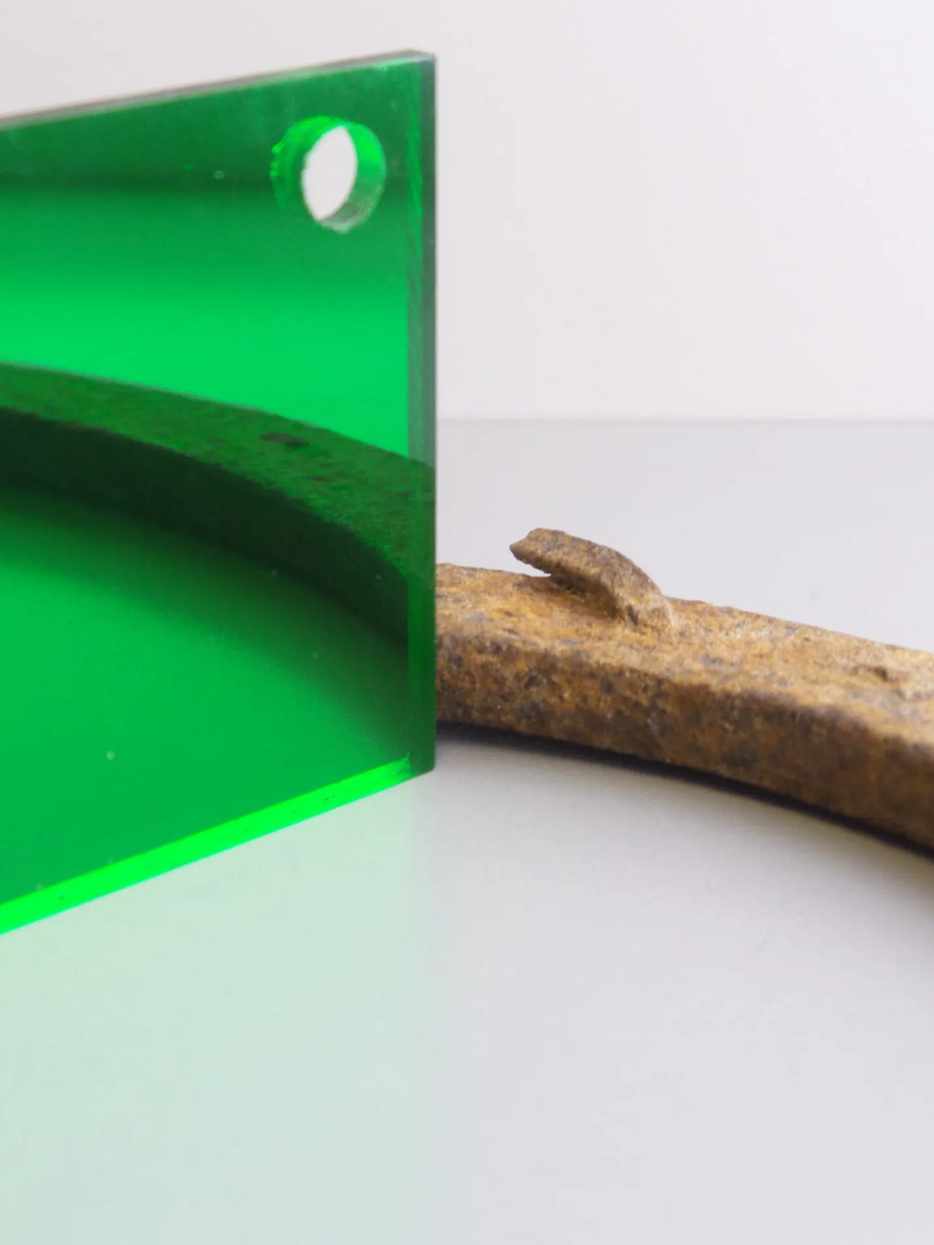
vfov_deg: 28.2
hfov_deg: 21.2
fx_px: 2482
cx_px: 251
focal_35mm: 69
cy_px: 620
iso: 125
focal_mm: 9.2
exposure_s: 1/20
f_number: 3.4
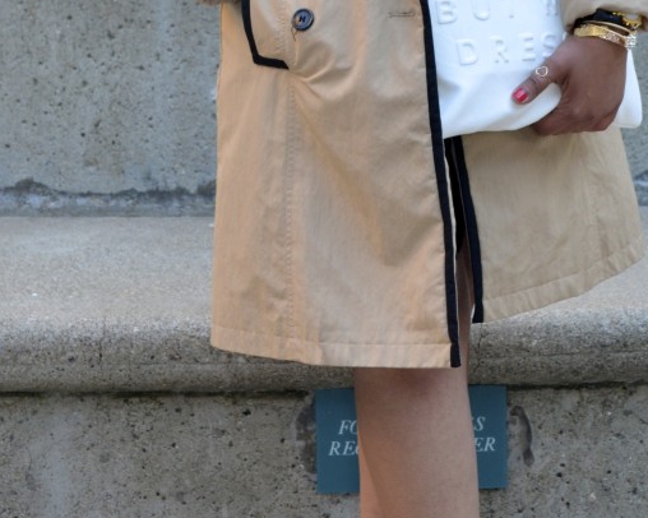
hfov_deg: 12.3
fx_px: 3010
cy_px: -12
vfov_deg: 9.8
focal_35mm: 157
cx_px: 364
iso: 400
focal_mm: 40
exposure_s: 1/100
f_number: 5.3
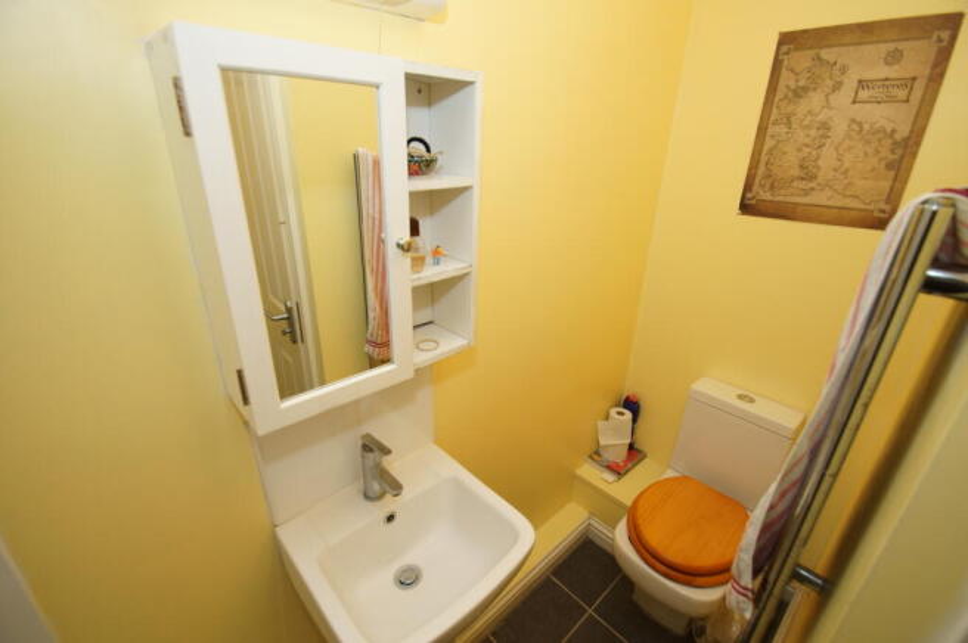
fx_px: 403
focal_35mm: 15
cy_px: 322
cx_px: 484
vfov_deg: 77.2
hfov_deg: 100.4
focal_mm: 10
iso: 400
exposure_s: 1/60
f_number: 3.5
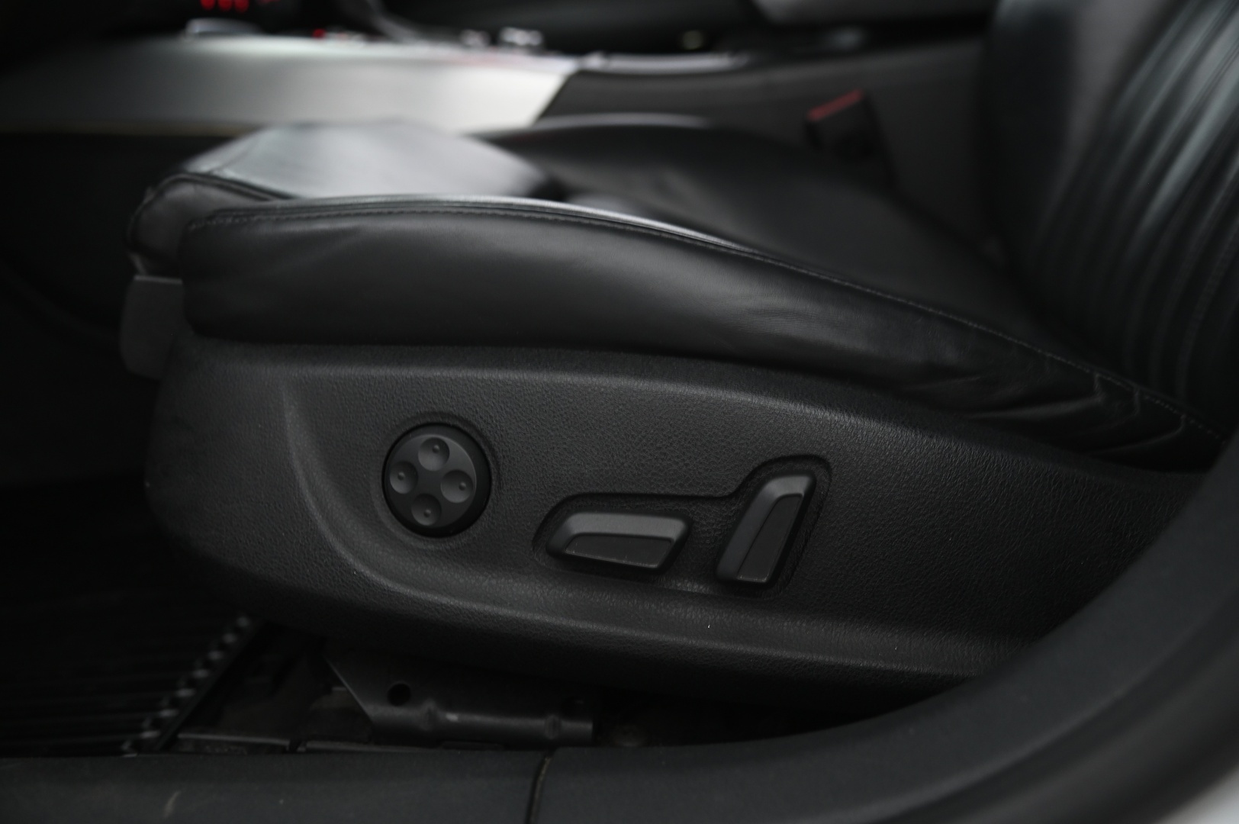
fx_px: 1169
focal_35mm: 34
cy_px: 412
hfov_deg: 55.8
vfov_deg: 38.8
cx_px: 620
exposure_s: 1/10
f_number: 4
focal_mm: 34
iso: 1000
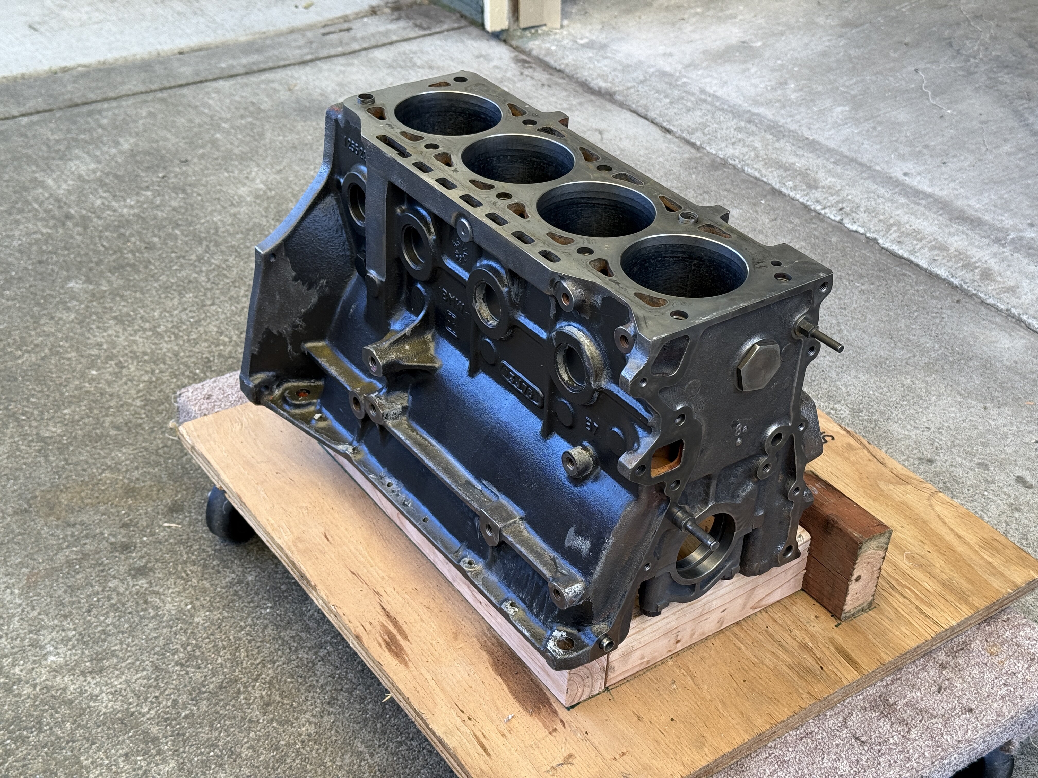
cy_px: 389
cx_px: 519
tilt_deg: -35.4
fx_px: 1439
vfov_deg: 30.3
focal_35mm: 48
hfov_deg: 39.7
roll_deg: +0.2
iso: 50
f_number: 1.78
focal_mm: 6.76
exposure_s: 1/121
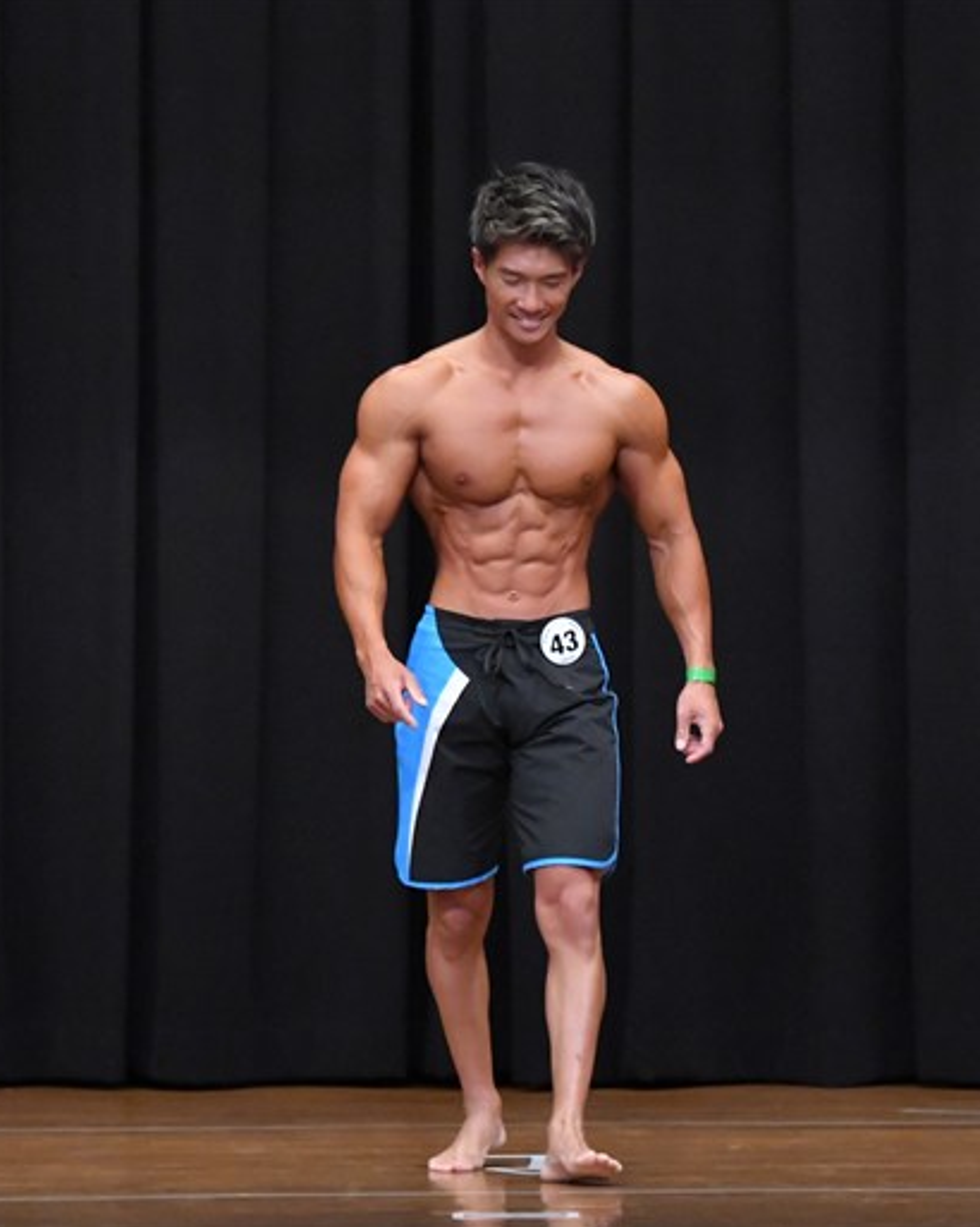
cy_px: 615
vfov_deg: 6.1
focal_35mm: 319
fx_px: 11572
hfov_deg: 4.8
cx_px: 663
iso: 8000
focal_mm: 150
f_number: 5.6
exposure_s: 1/400
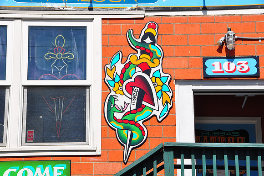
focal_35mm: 117
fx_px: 857
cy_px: 88
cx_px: 132
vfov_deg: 11.7
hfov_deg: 17.5
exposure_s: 1/200
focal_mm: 78
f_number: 16
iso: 200
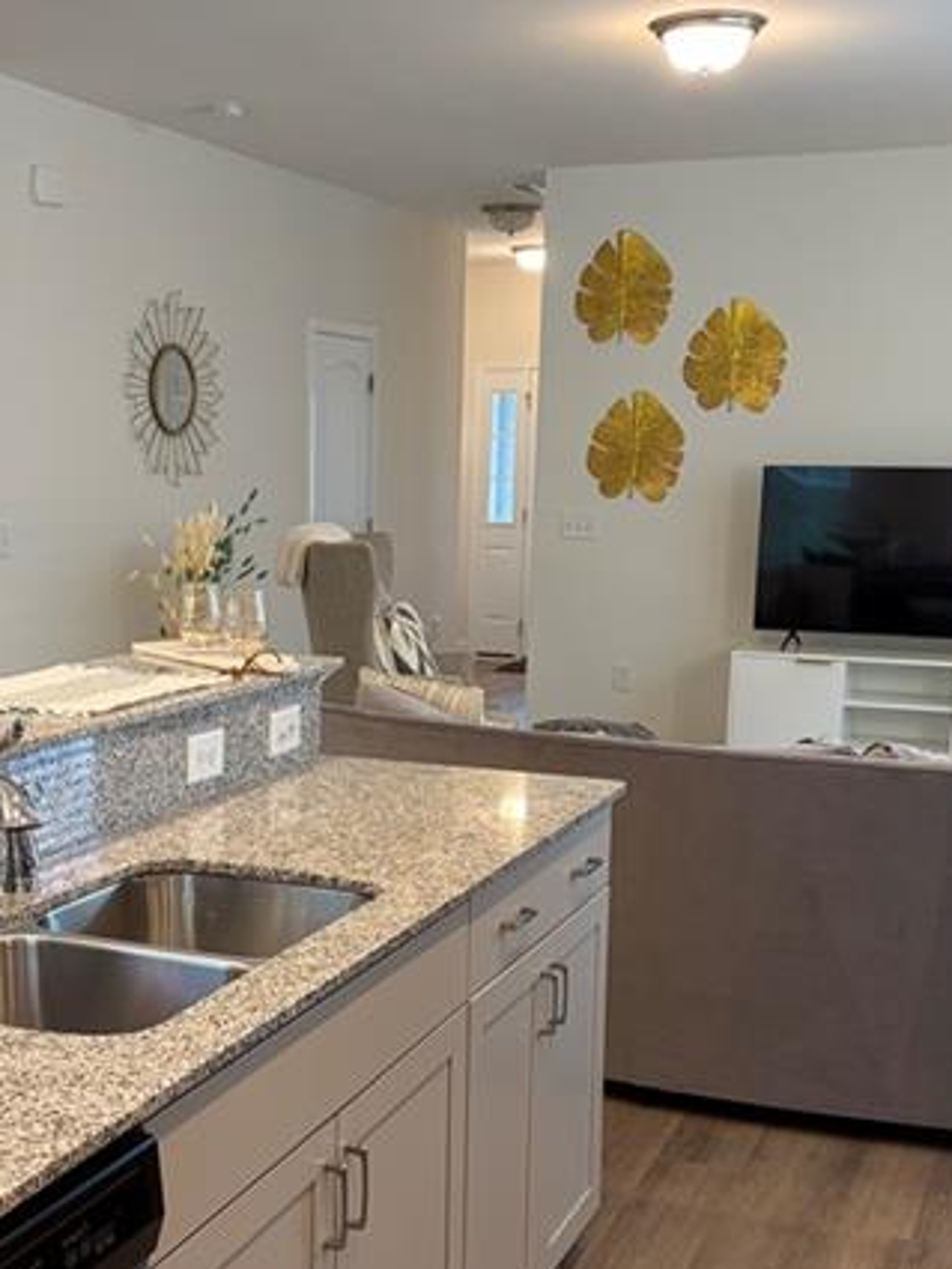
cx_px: 325
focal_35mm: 47
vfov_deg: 40.2
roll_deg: -0.4
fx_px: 1723
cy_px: 761
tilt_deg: -9.6
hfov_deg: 30.7
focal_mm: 5.96
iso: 100
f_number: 1.6
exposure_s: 1/60
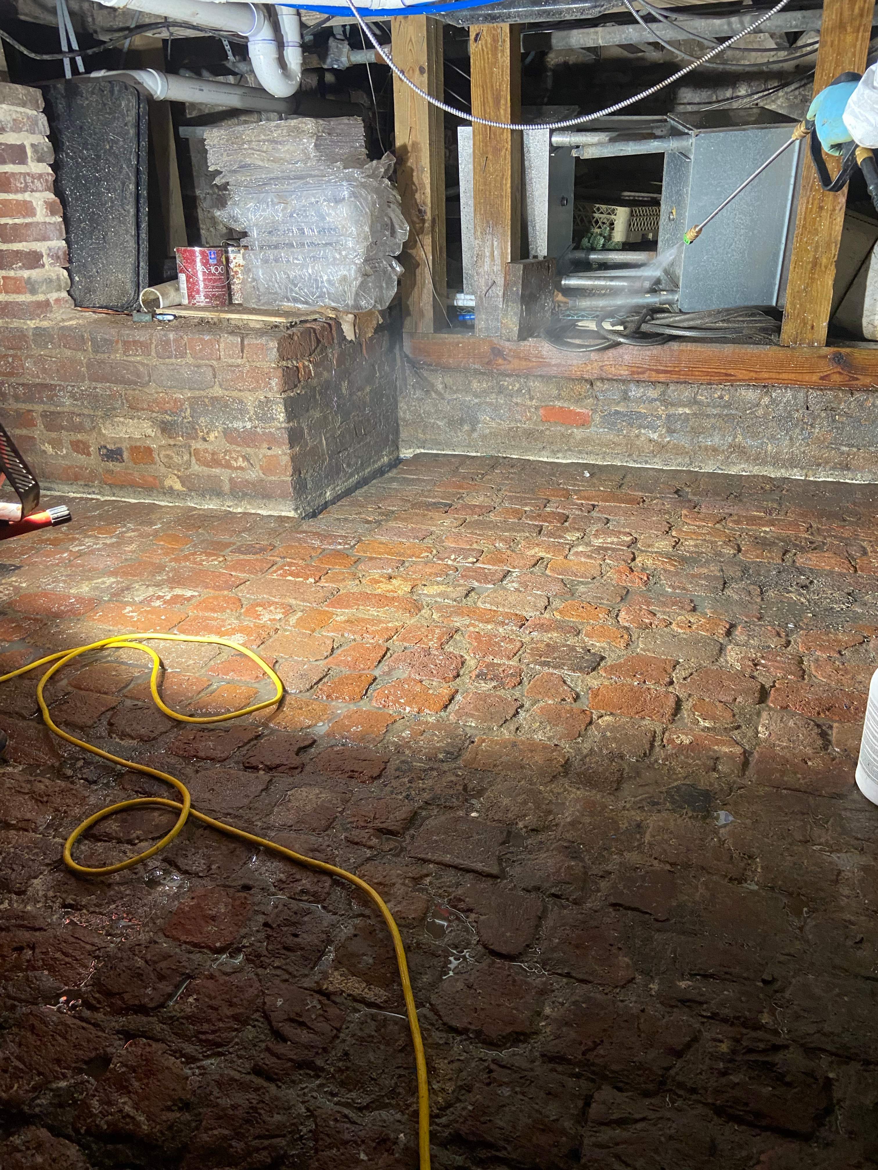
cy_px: 585
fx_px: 879
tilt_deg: -21.7
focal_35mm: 26
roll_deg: +2.8
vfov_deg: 67.3
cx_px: 439
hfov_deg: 53.1
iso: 250
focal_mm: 4.25
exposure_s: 1/60
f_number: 1.8
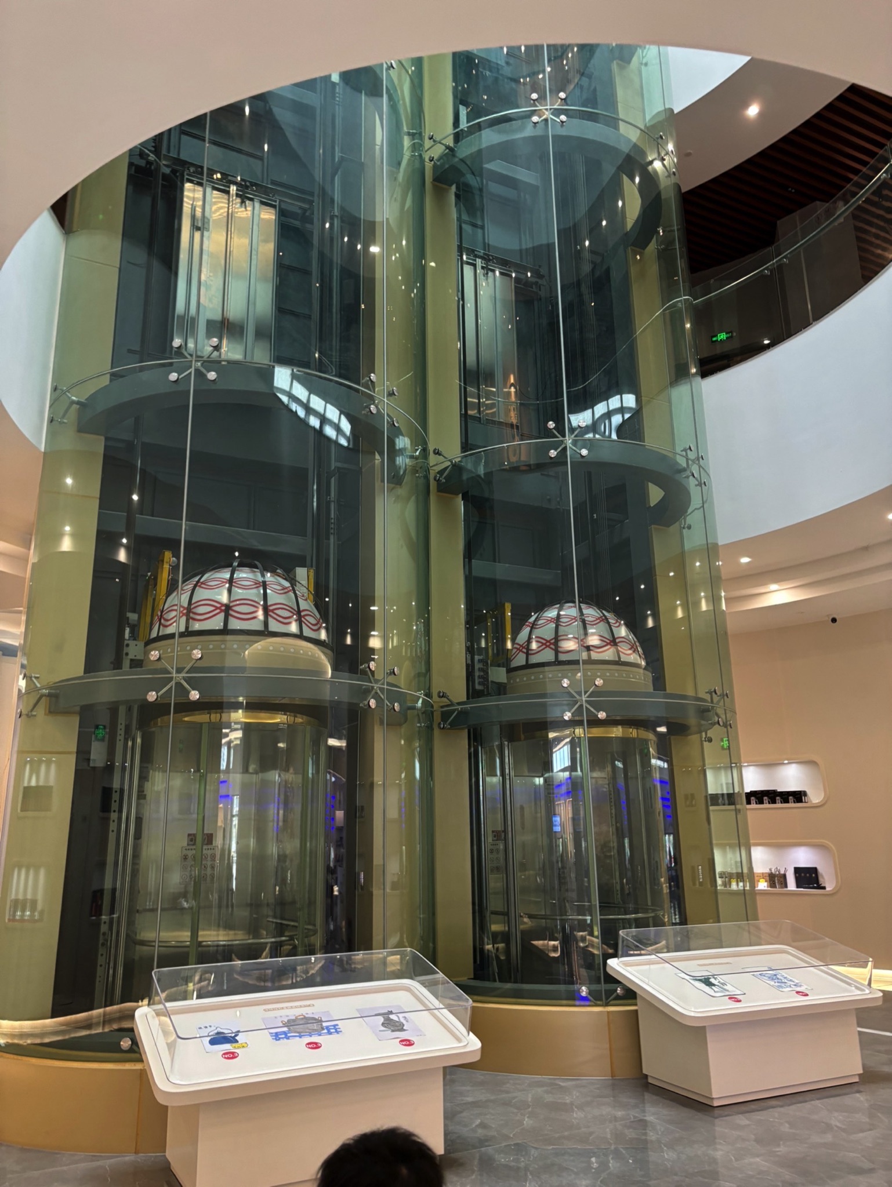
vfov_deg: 67.3
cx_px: 446
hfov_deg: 53.1
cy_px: 594
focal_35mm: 26
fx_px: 893
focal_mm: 5.96
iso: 125
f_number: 1.6
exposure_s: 1/50
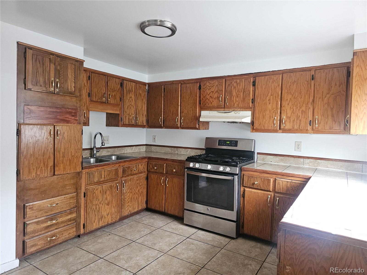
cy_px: 138
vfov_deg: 58.9
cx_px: 184
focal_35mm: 23
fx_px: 244
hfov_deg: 73.9
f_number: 1.7
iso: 320
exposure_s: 1/8
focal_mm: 6.3
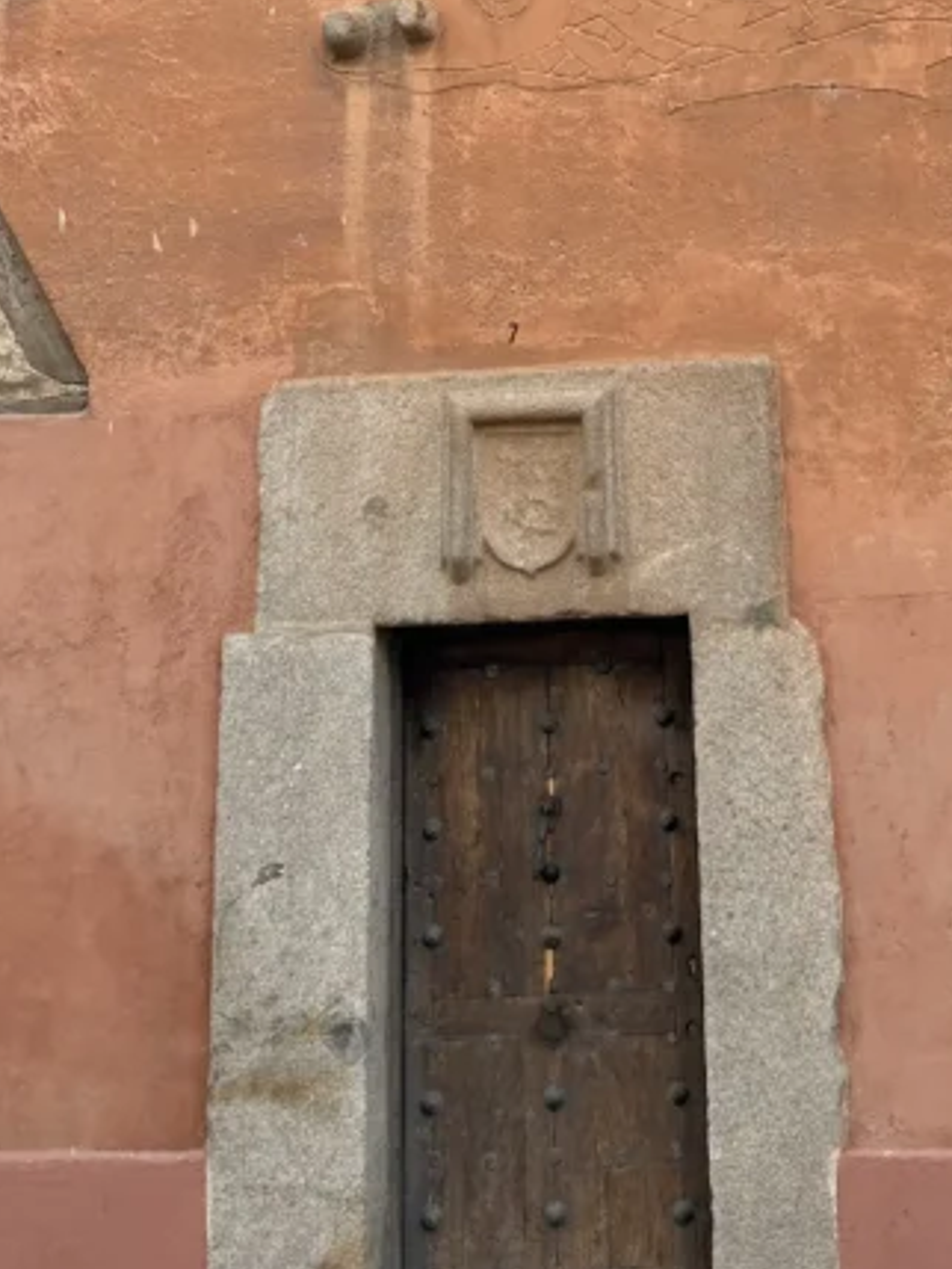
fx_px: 2272
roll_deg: +2.3
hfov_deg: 23.4
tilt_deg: +18.1
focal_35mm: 62
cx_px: 710
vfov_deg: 29.0
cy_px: -24
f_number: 1.5
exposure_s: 1/873
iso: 50
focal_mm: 5.7
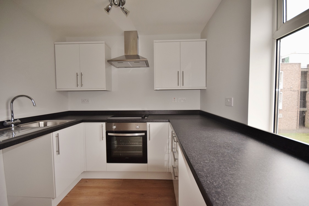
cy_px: 103
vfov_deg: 77.4
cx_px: 154
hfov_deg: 100.4
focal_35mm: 15
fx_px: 129
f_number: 5.6
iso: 800
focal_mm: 10
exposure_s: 1/125
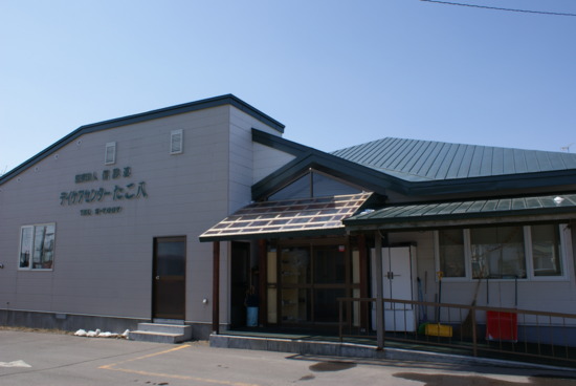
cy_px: 193
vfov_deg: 43.7
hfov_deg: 61.9
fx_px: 481
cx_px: 288
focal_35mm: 30
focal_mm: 20
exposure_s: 1/160
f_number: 10
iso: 100
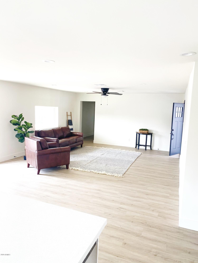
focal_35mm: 26
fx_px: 198
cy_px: 132
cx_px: 99
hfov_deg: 53.1
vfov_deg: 67.3
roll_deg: -3.2
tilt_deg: -5.8
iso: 80
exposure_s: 1/121
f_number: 1.8
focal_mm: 4.25
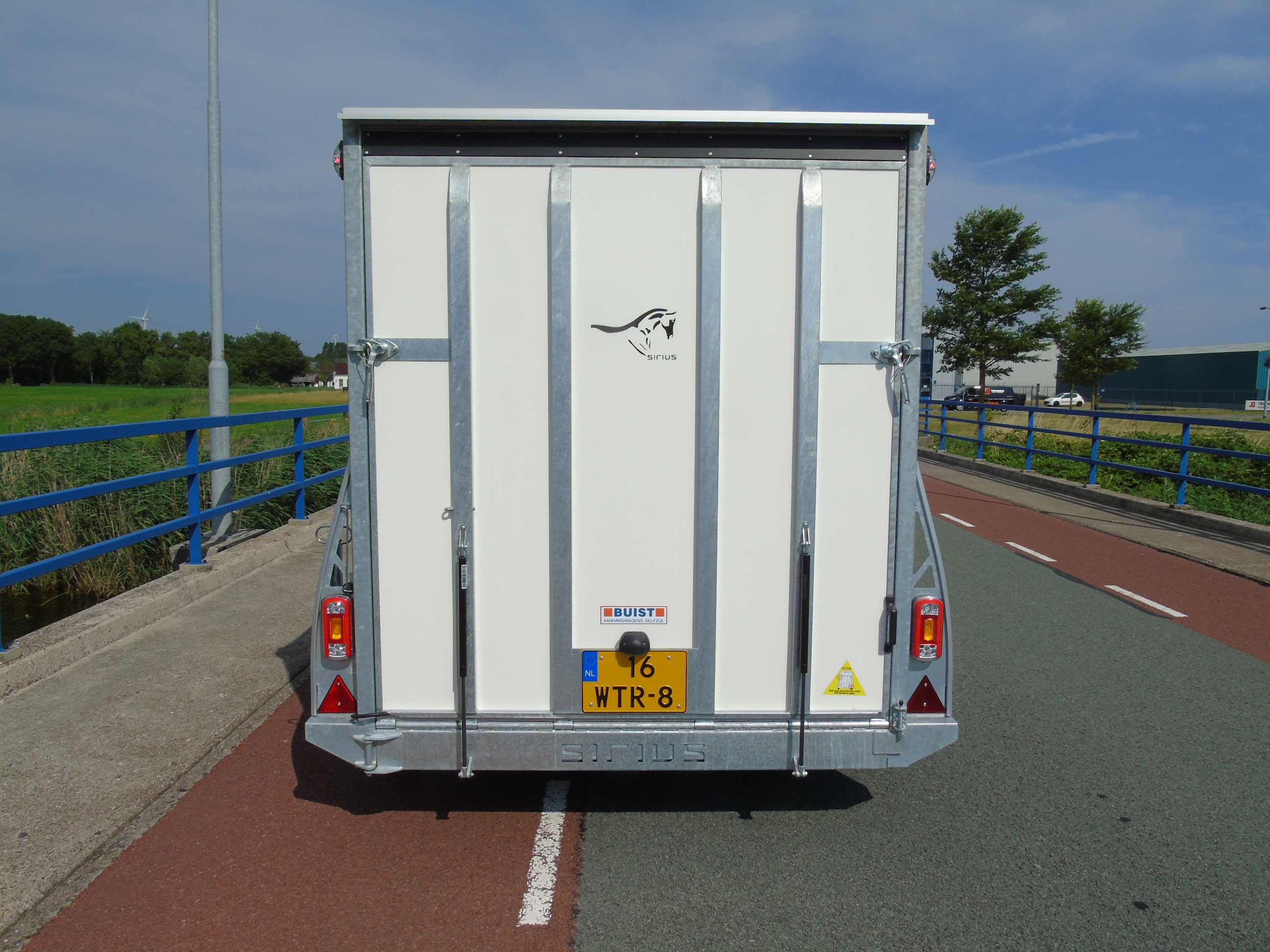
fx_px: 917
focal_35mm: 25
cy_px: 476
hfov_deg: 69.4
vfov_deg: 54.9
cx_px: 635
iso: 80
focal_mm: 4.4
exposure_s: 1/1000
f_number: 5.4
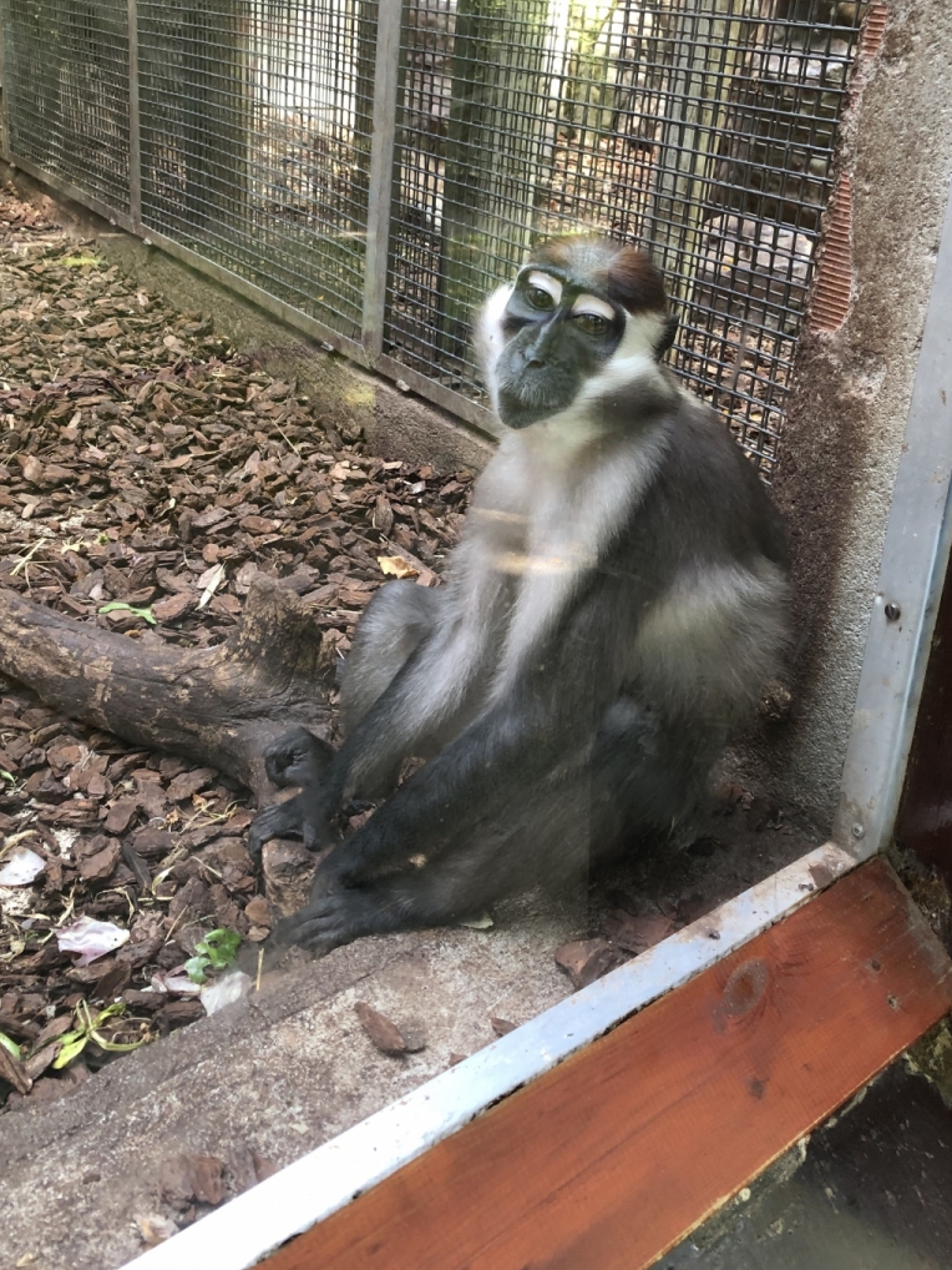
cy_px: 555
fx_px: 1210
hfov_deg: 43.0
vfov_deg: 55.2
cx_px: 470
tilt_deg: -23.9
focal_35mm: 33
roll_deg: -6.0
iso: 40
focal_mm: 3.99
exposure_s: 1/24
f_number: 1.8
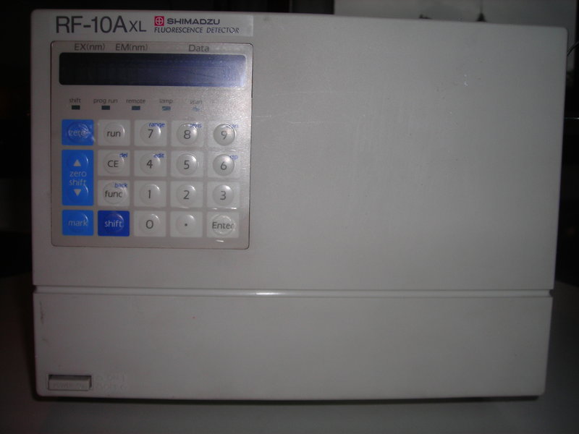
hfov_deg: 45.8
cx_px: 290
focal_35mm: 41
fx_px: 686
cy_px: 217
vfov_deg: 35.1
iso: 50
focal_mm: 6.8
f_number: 6.6
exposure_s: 1/60.1
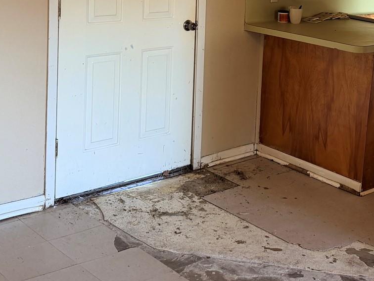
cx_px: 265
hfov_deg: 29.5
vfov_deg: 21.7
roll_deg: -2.5
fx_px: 702
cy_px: -10
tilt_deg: -6.1
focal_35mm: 65
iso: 160
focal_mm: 6.76
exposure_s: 1/60
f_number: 1.78
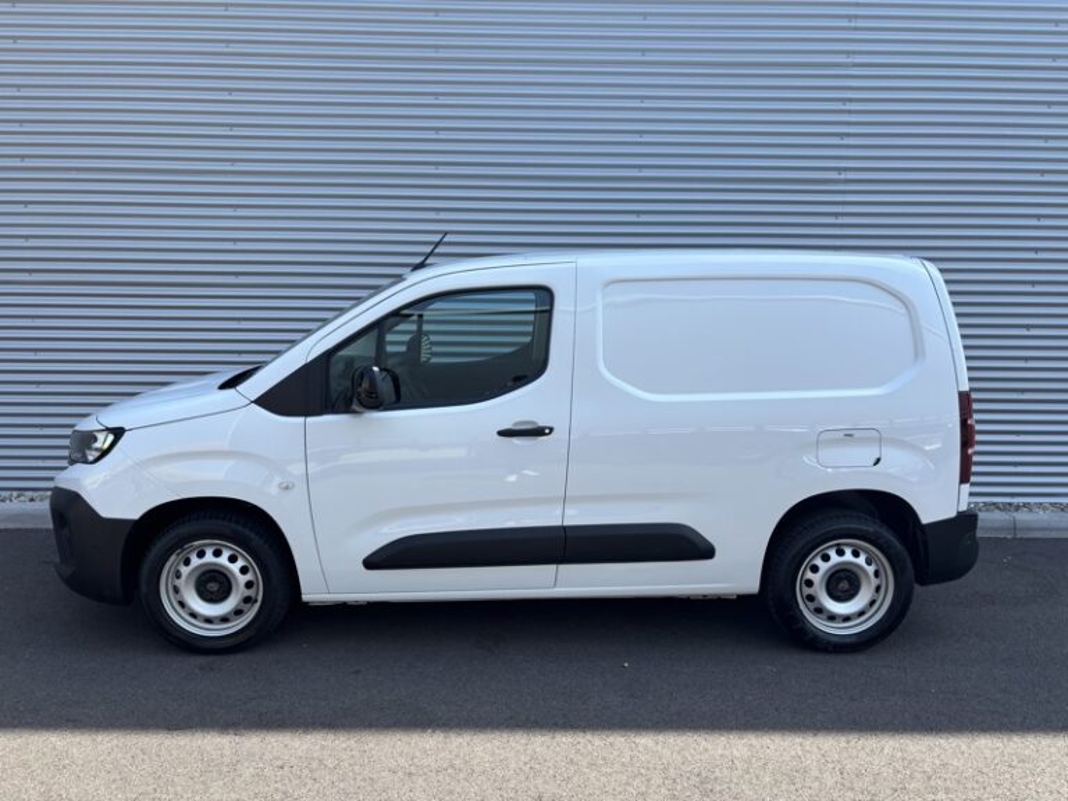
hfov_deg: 67.3
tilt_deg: -4.8
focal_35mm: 26
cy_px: 400
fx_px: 802
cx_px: 534
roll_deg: -1.2
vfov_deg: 53.1
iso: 50
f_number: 1.6
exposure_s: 1/1418
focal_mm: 5.96
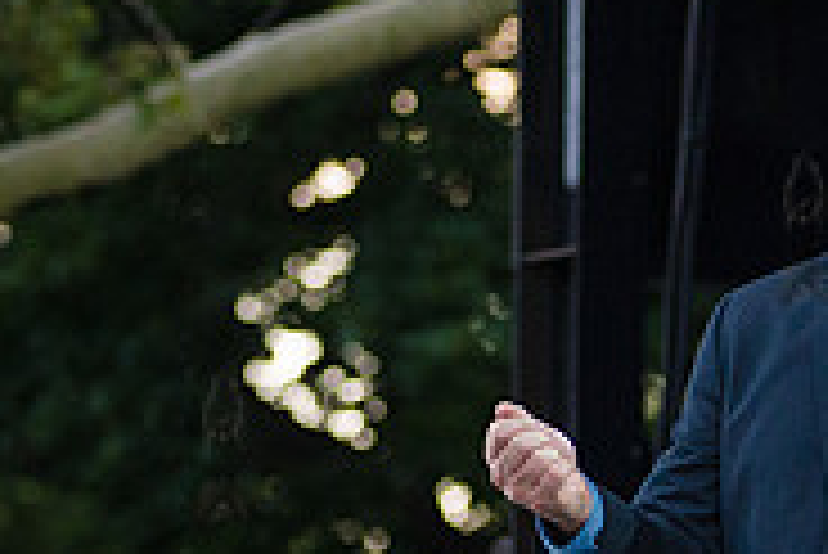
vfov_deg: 3.8
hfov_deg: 5.7
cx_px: 783
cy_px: 732
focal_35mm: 358
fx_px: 8240
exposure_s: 1/1250
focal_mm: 105
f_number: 4
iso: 1600
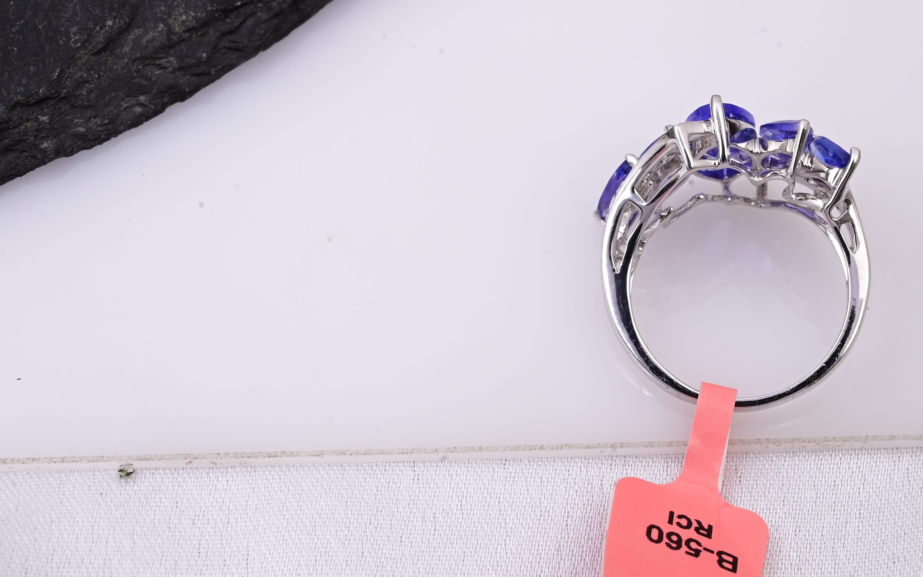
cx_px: 701
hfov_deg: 17.6
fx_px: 2968
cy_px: 249
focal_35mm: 118
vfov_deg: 11.1
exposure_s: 1/80
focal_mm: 70
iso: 640
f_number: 20
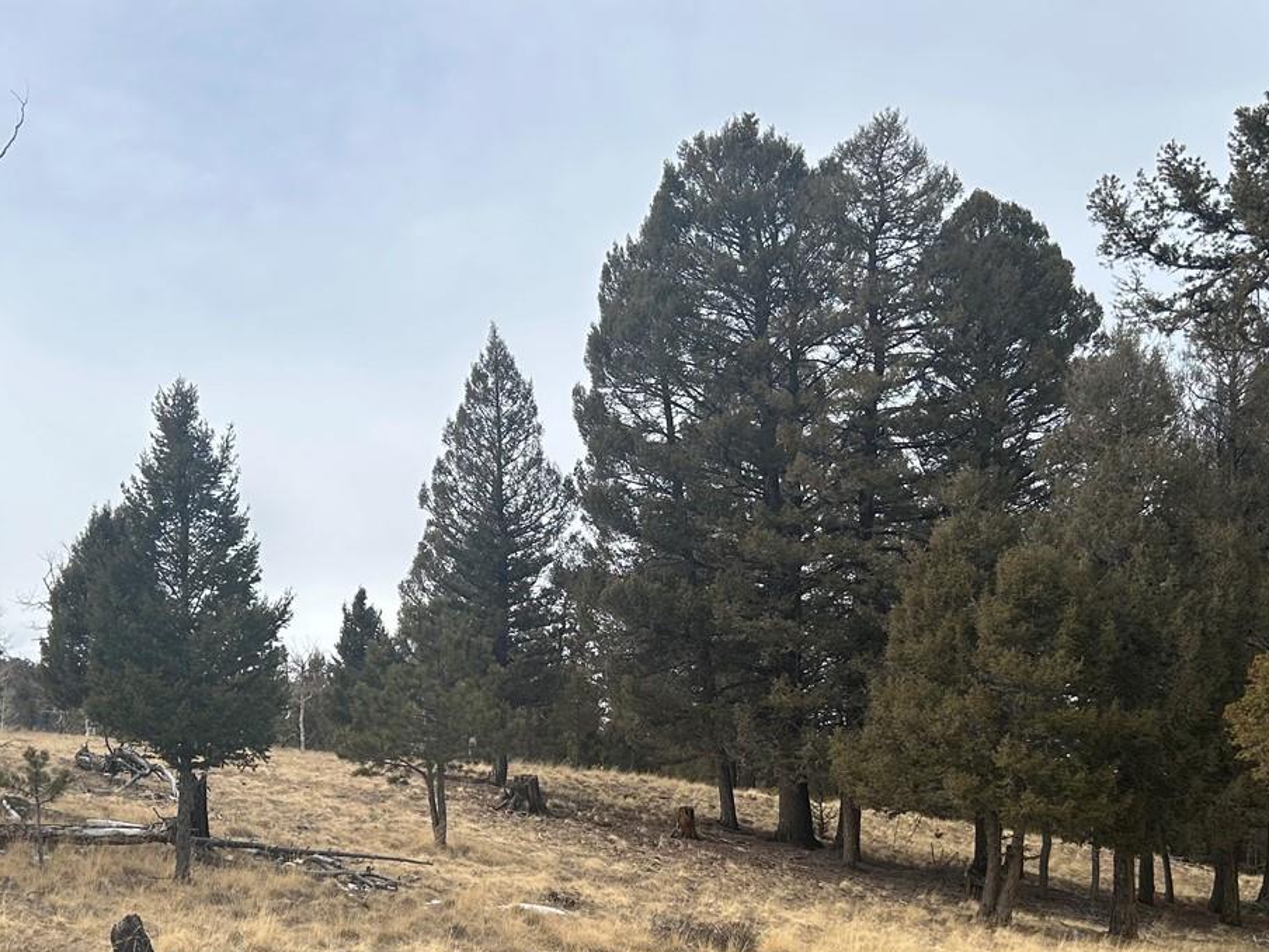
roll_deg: +1.0
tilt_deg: +4.4
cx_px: 604
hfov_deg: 41.2
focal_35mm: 46
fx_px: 1686
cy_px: 753
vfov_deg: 30.8
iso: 50
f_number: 1.5
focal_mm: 5.7
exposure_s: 1/3704
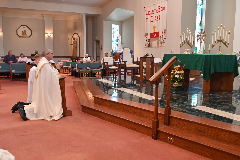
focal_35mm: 34
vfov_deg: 39.4
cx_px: 120
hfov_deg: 56.5
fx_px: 223
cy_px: 80
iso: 4000
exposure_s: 1/160
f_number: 4.8
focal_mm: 33.5
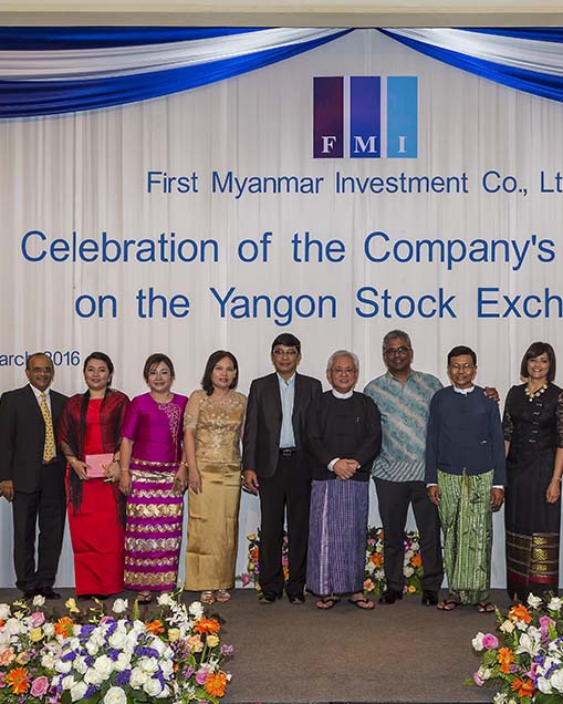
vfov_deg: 52.8
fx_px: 708
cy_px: 353
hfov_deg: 42.7
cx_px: 380
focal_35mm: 34
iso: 640
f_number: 8
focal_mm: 24
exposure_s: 1/250
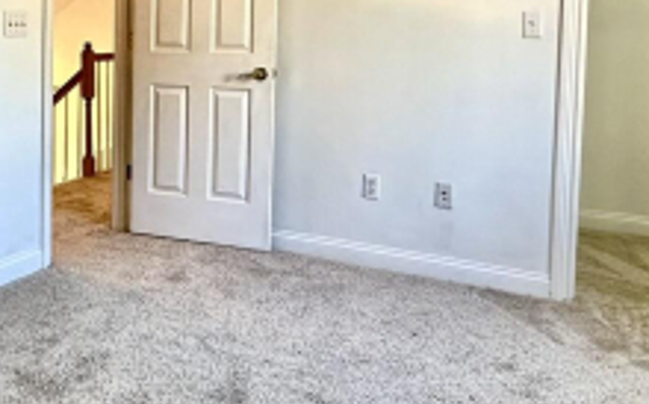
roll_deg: -0.3
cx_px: 40
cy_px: 68
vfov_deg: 27.8
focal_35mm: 45
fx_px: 795
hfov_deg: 40.3
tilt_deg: -2.7
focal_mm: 2.22
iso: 320
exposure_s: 1/120
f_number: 2.2
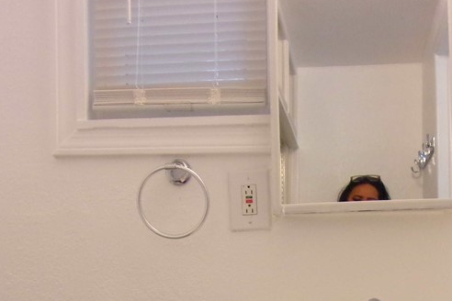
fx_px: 653
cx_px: 301
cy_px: 309
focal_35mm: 52
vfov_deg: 24.6
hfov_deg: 37.8
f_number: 3.3
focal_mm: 4.3
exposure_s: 1/34
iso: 169
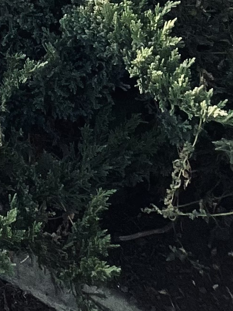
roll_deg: -2.4
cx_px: -461
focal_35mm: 160
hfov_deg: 8.0
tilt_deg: -8.9
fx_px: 1436
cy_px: -549
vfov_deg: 10.0
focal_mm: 5.1
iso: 50
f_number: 1.6
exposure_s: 1/1832
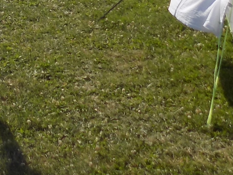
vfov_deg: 12.6
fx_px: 747
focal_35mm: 111
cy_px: -95
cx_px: -110
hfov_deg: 16.3
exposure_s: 1/1000
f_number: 3.1
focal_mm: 4
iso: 80
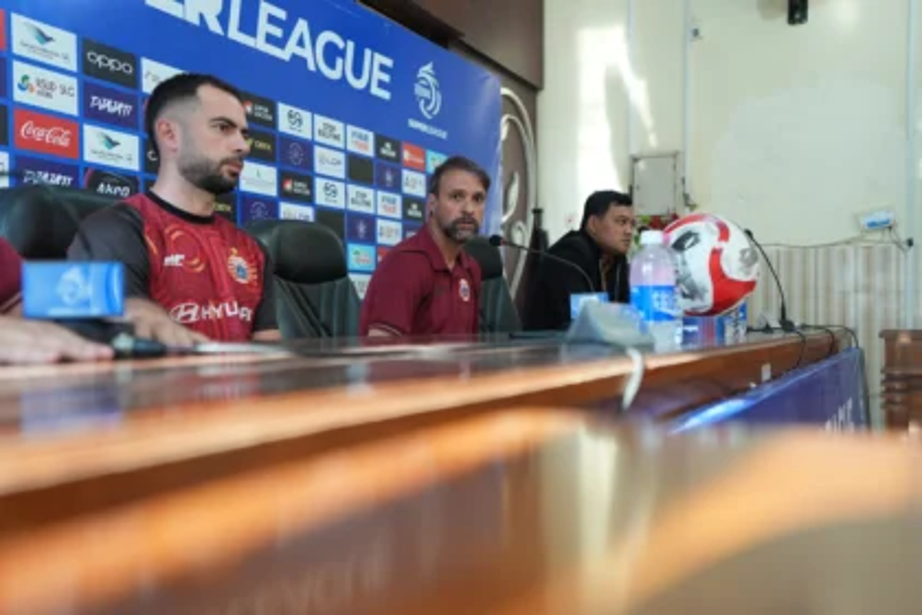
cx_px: 461
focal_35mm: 35
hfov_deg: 54.4
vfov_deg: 37.9
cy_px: 308
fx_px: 896
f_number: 2.8
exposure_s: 1/200
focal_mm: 35
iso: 1600
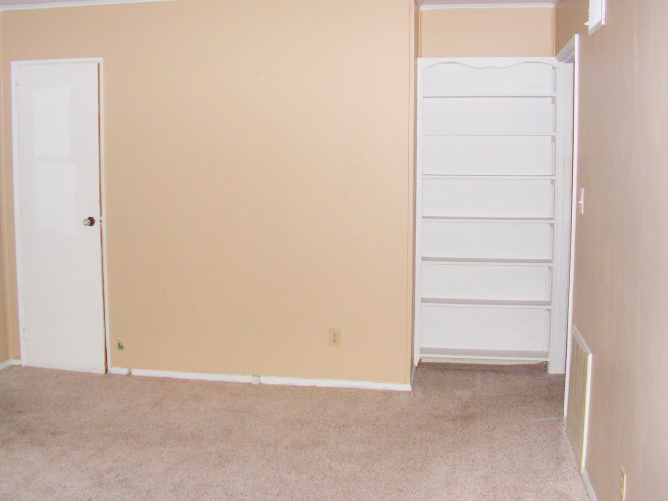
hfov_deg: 46.8
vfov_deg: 35.9
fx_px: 772
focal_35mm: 40
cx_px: 337
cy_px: 225
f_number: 3.2
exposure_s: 1/40
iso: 200
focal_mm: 6
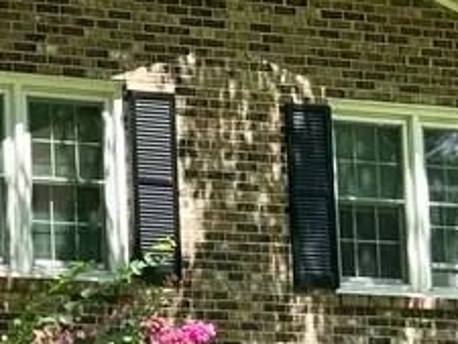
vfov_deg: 6.8
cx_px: -456
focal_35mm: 218
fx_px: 2886
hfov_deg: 8.6
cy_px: 413
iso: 64
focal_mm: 6.86
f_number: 1.78
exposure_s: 1/767
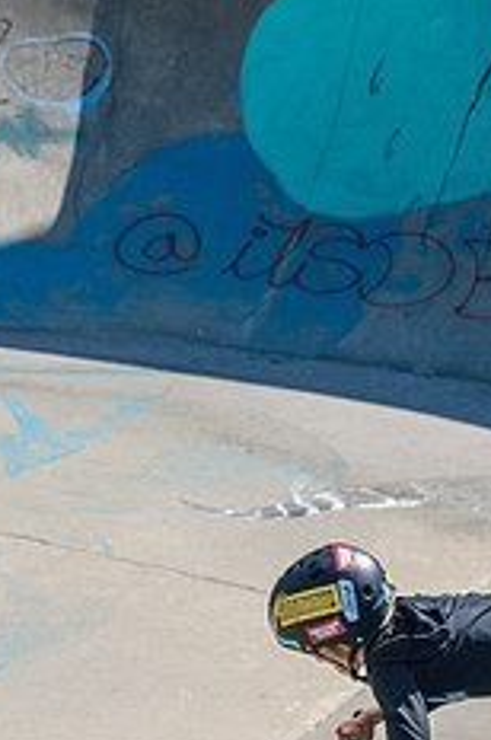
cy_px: 408
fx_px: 4186
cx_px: 386
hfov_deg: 6.7
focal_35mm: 204
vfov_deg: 10.1
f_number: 7.1
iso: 200
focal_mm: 70
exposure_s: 1/800
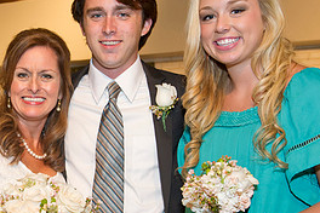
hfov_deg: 25.0
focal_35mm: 79
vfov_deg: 17.2
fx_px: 702
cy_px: 155
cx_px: 40
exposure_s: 1/100
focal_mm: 36
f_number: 5.6
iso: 1600
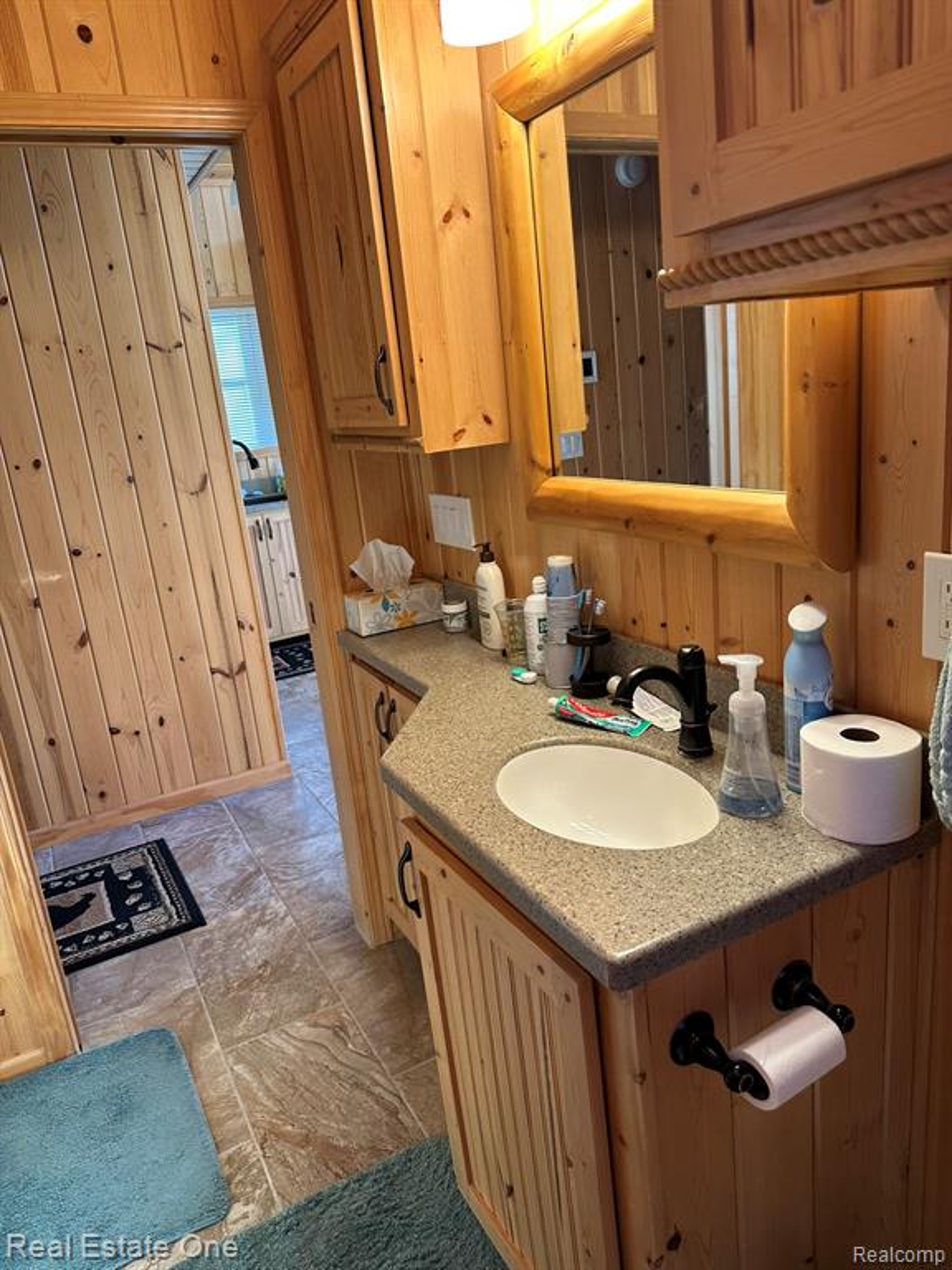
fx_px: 880
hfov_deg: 56.8
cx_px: 476
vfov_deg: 71.6
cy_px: 635
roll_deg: +5.4
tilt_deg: -14.1
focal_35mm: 24
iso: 125
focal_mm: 6.86
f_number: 1.78
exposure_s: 1/120
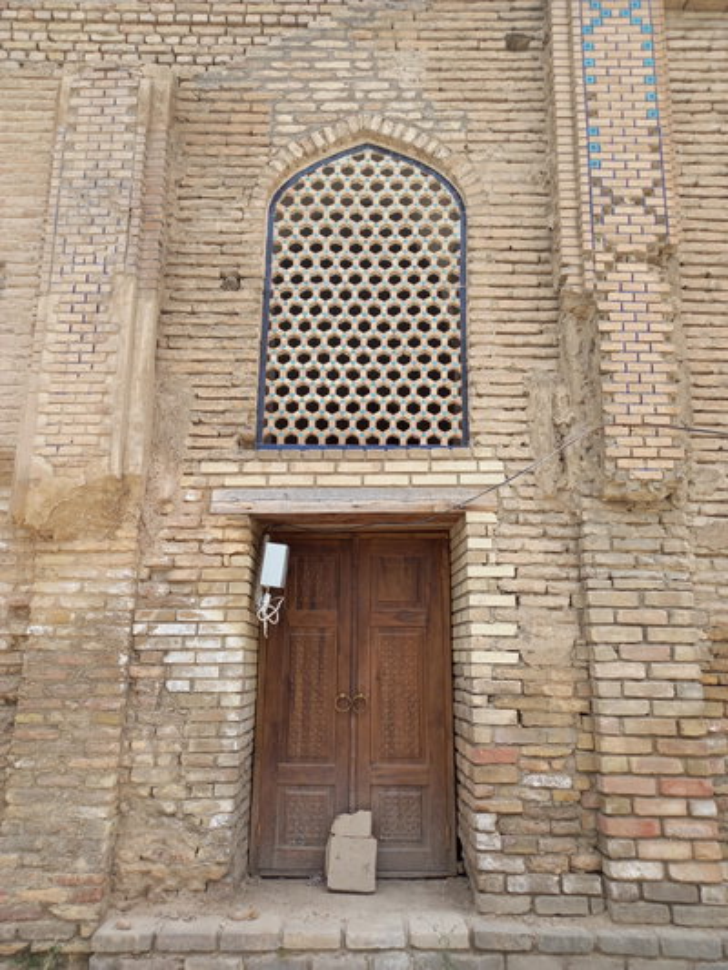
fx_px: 701
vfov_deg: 69.4
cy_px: 485
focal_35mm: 25
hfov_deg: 54.9
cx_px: 364
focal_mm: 4.6
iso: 25
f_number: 2
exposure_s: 1/295
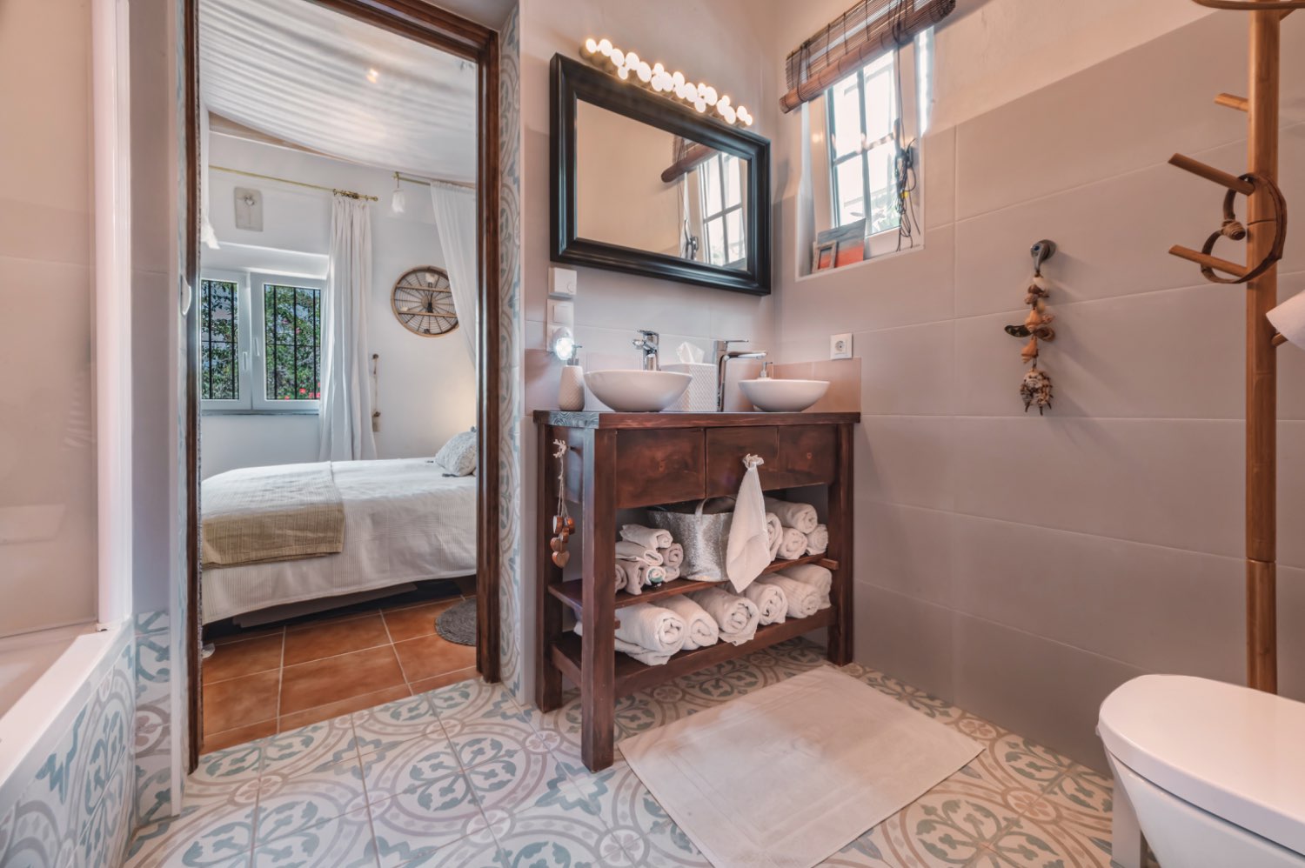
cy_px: 434
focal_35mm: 14
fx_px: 507
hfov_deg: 104.3
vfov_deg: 81.1
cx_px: 652
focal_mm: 14
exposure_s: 10
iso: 500
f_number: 22
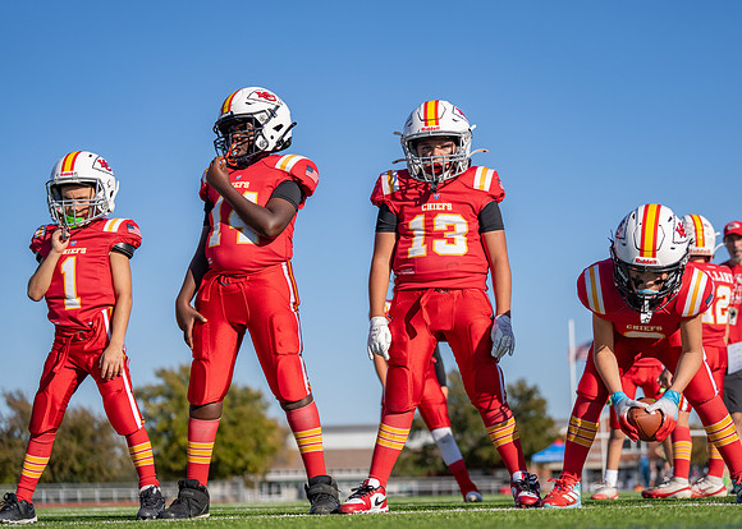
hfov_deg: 25.4
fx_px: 1647
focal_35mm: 78
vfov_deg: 18.3
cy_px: 274
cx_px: 420
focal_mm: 70
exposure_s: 1/4000
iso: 200
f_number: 2.8
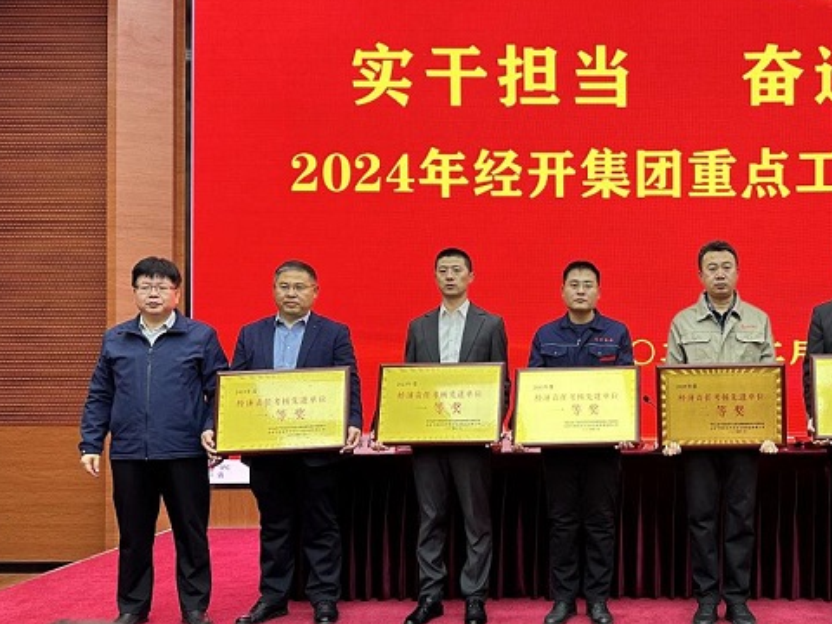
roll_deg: +0.5
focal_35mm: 40
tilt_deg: +0.3
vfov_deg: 35.9
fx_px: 961
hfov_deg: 44.7
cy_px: 341
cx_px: 657
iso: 250
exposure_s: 1/110
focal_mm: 6.86
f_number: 1.78
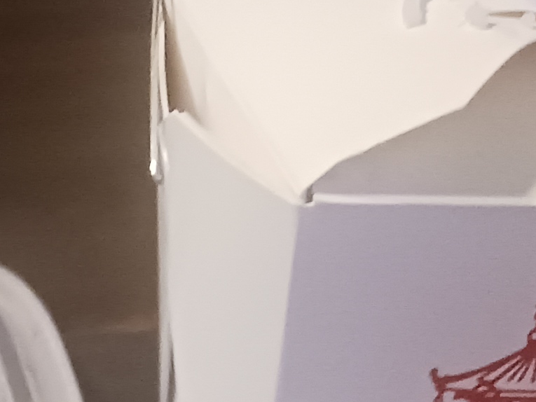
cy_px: 1035
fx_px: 2230
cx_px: -376
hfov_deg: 12.7
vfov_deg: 9.1
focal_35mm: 144
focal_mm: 4
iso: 800
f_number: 1.8
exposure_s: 1/17.1
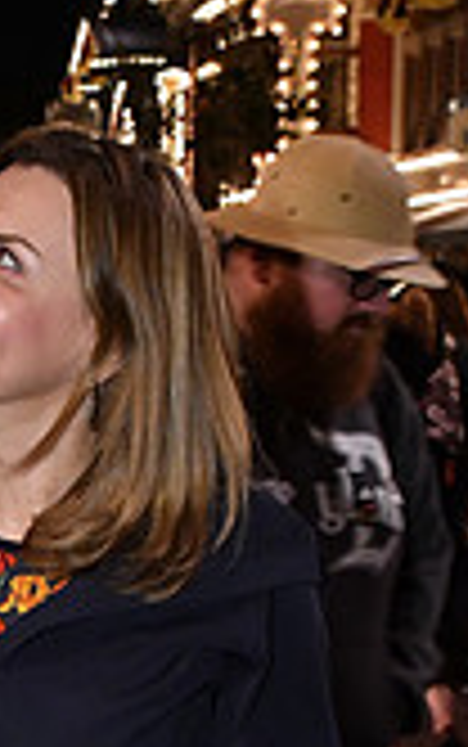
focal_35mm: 124
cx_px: -166
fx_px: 2526
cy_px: 616
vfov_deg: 16.7
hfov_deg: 10.3
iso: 3200
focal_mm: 30
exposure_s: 1/50
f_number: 5.6
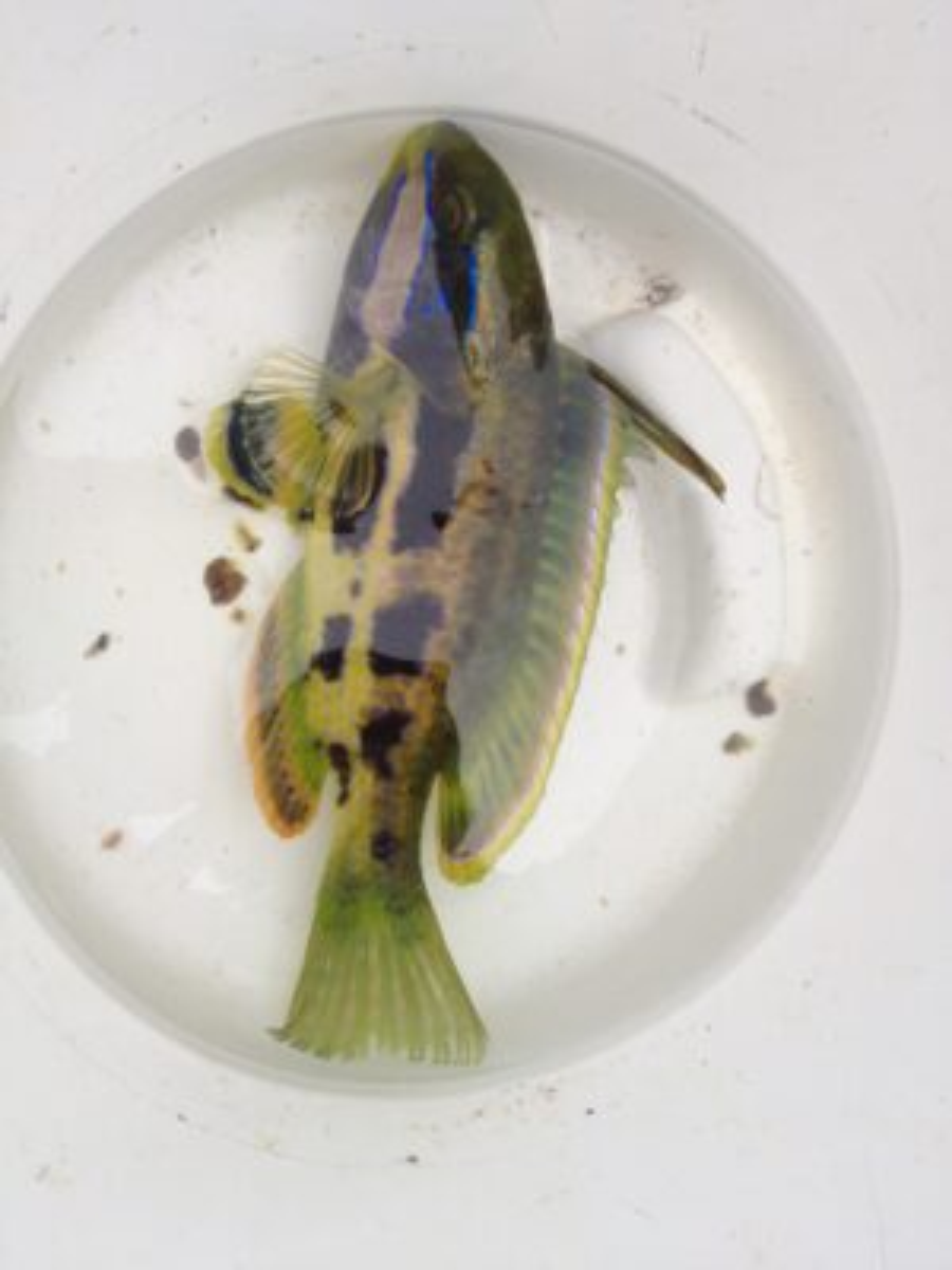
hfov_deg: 40.7
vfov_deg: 52.6
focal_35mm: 35
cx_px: 476
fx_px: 1283
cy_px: 635
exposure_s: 1/1062
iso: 50
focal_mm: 4.28
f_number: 2.4
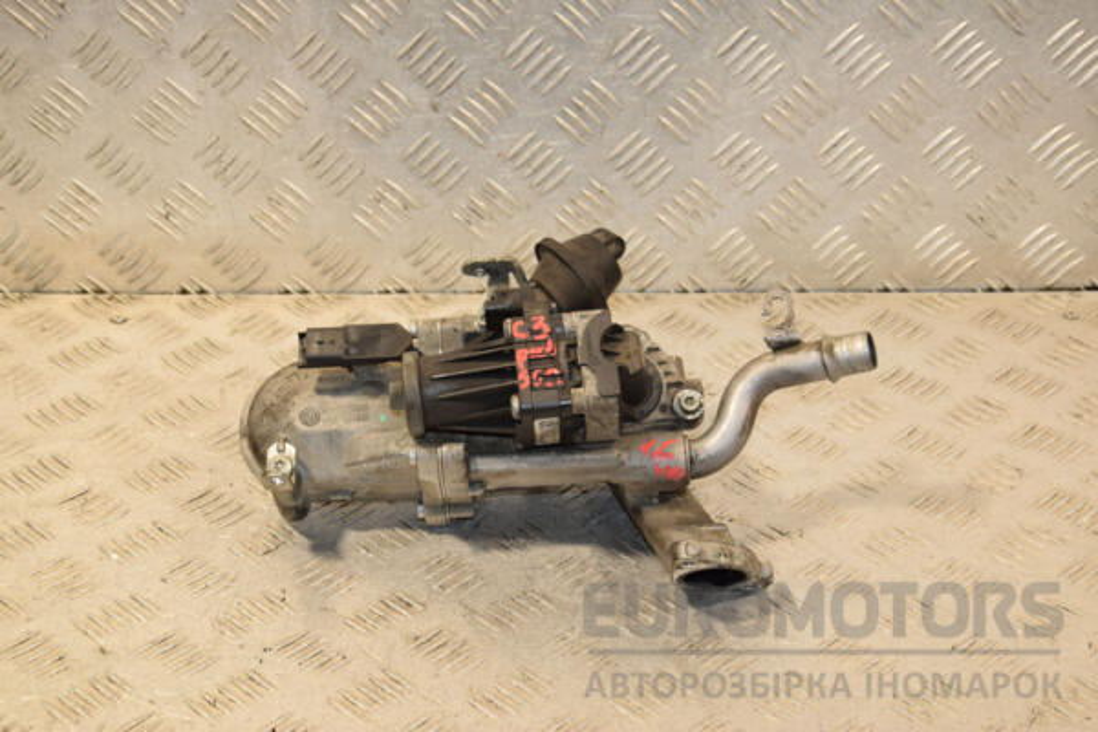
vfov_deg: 20.2
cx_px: 549
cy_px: 366
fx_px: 2059
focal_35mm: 68
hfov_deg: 29.9
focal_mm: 45
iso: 800
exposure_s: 1/200
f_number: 7.1
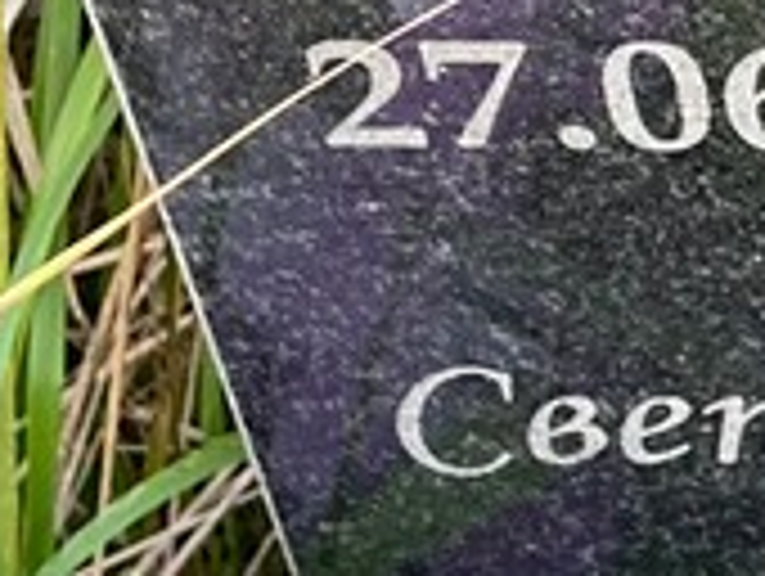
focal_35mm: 122
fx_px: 2700
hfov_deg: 14.1
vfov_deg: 11.1
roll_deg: -0.8
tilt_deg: -35.5
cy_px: -576
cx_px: 1408
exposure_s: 1/60
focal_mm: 4.25
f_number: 1.8
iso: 320
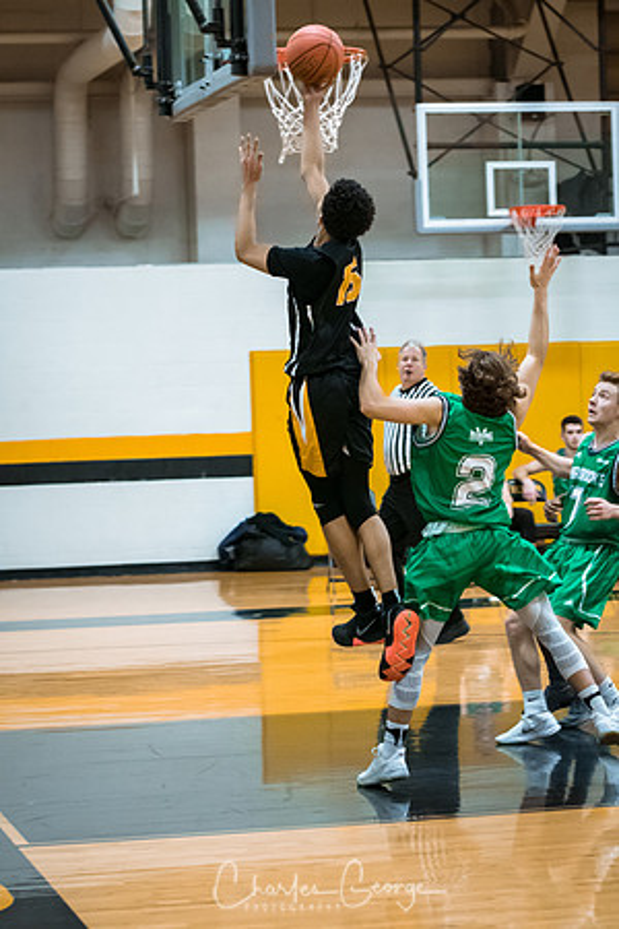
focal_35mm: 112
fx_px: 2901
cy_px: 464
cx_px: 310
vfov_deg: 18.2
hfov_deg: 12.2
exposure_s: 1/400
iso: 3200
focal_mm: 75
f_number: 2.8
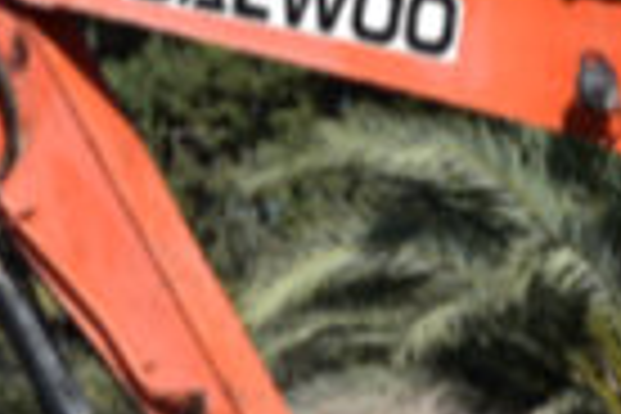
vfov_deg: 3.4
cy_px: 169
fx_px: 6934
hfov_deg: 5.0
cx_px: -932
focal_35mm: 402
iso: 200
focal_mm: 36
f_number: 11
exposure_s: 1/500
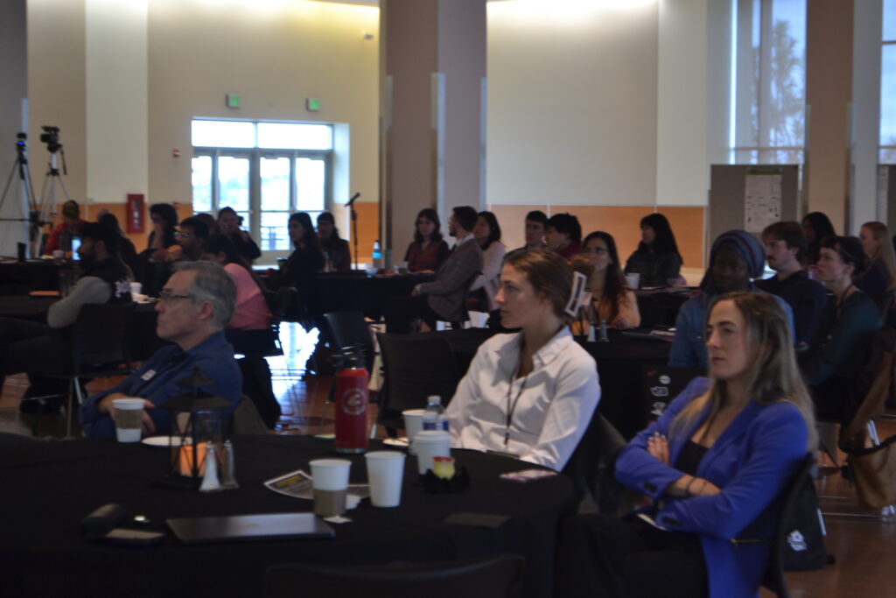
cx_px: 448
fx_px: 1867
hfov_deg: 27.0
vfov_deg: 18.2
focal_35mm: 75
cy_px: 299
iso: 400
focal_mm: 50
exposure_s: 1/20
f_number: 5.6
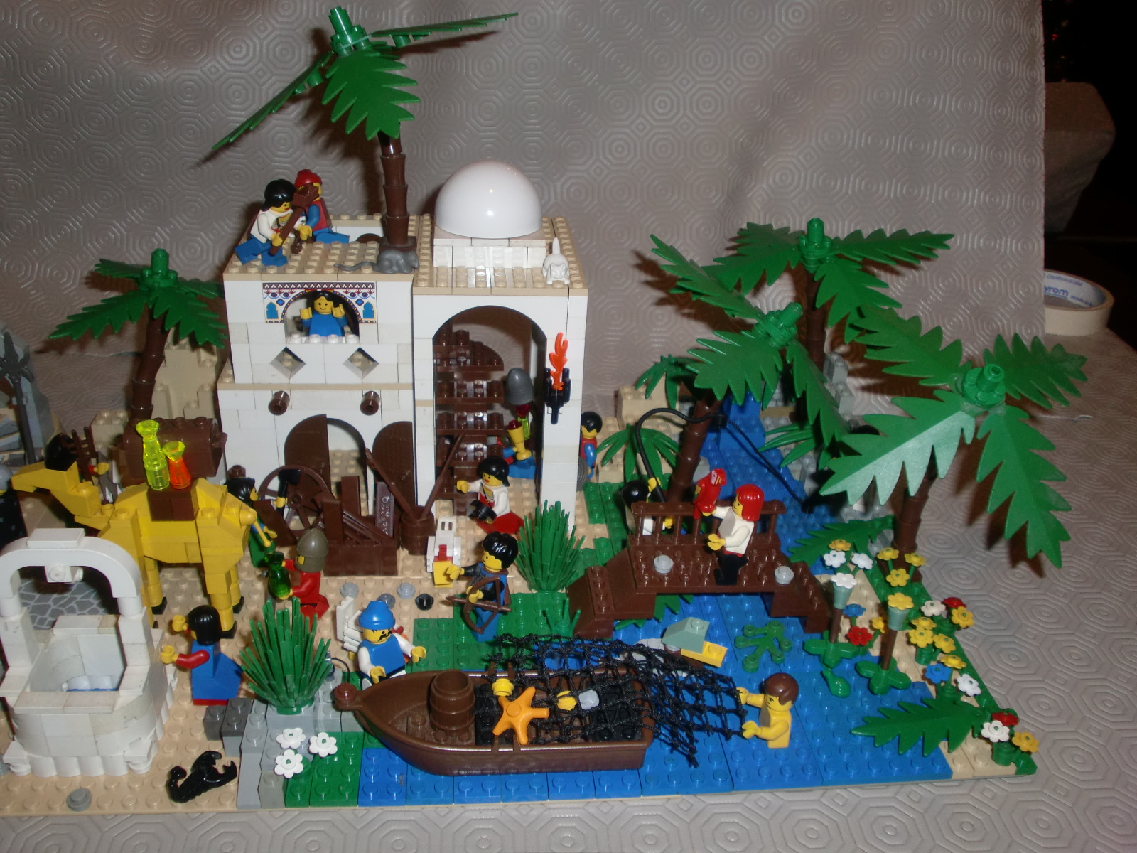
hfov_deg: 54.0
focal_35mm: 34
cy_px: 426
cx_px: 568
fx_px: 1117
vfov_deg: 41.8
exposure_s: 1/60
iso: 125
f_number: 2.8
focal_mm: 5.58
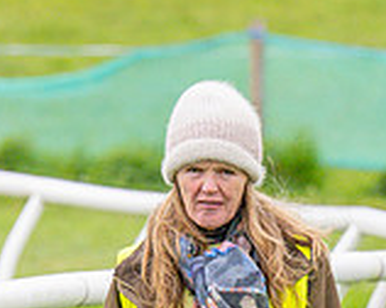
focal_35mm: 1274
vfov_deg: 1.2
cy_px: 439
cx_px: 404
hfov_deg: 1.5
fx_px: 14536
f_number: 4
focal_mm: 165
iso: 400
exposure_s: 1/1600
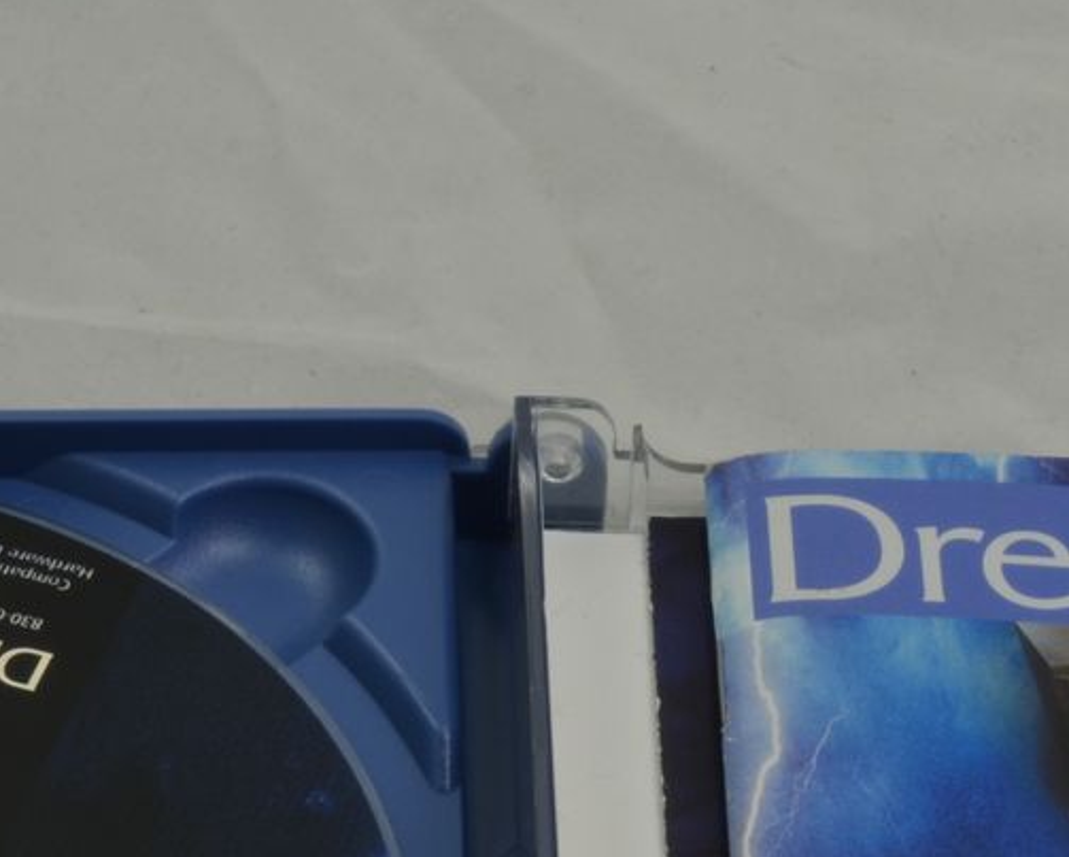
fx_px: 6363
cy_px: 1037
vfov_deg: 7.6
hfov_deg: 9.6
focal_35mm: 201
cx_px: 638
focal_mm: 40
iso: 100
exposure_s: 1/2.5
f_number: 20
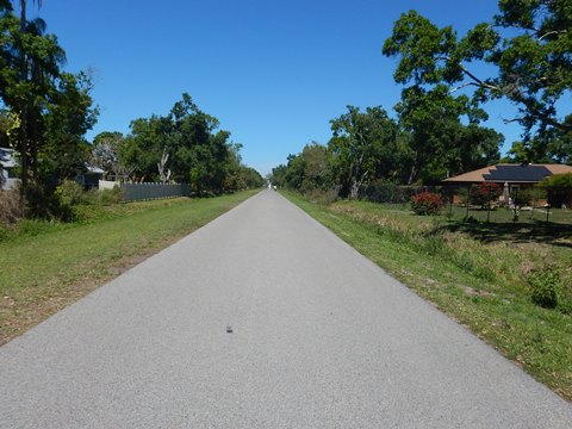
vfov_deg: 56.8
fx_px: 397
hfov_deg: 71.6
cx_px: 286
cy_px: 214
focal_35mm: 24
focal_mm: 4.3
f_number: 4.1
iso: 125
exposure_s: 1/1500
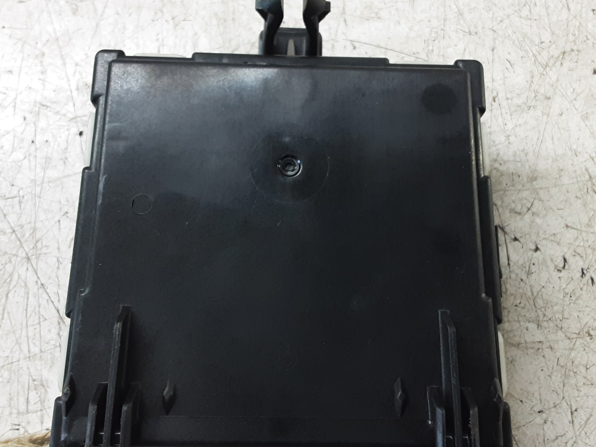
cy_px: 203
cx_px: 303
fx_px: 654
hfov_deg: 49.0
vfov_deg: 37.7
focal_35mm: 38
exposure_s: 1/33
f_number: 1.9
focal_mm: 2.91
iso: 125
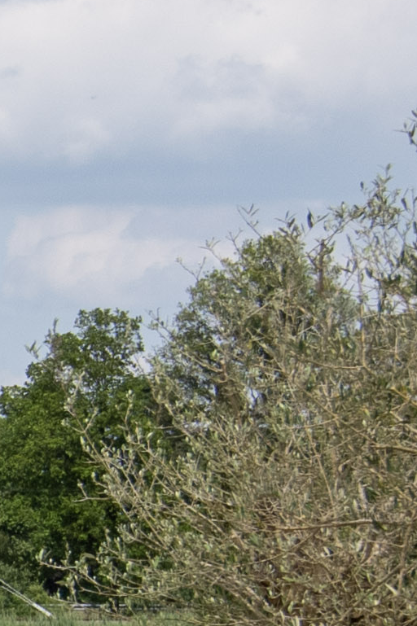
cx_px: -1389
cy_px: 633
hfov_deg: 3.8
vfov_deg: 6.2
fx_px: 5791
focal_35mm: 333
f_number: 8
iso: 200
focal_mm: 31
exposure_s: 1/500
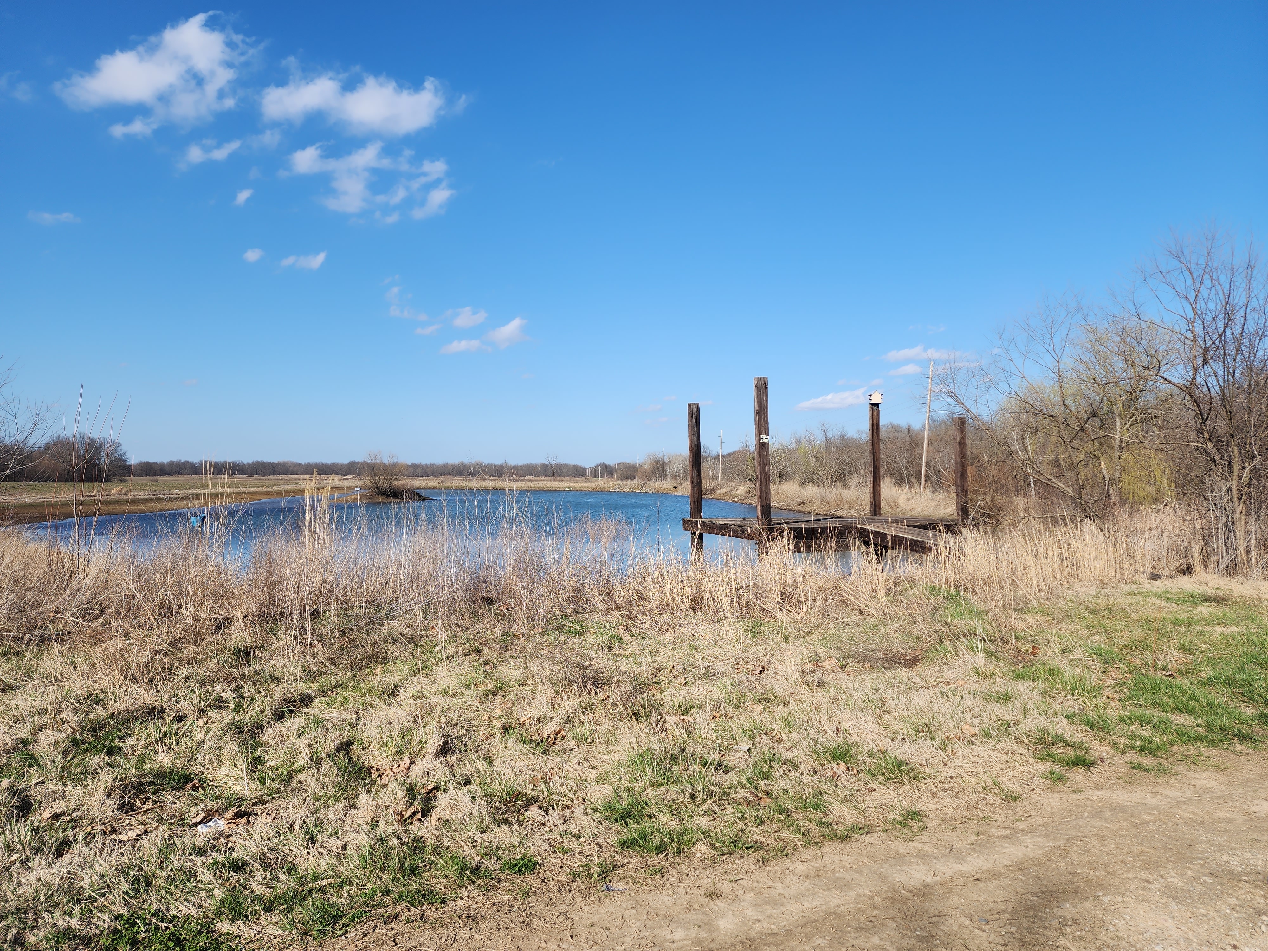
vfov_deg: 58.9
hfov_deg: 73.9
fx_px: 843
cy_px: 476
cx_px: 634
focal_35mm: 23
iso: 12
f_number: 1.8
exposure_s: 1/1262
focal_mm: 6.4
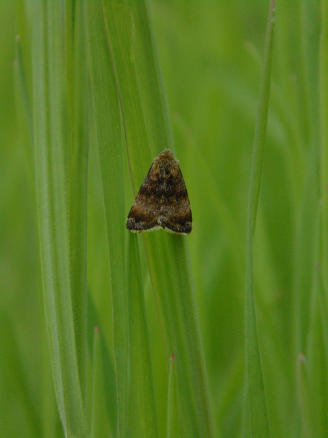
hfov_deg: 6.8
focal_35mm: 218
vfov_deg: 9.1
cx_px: 164
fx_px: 2758
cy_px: 219
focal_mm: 40.1
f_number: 5.6
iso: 320
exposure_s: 1/320
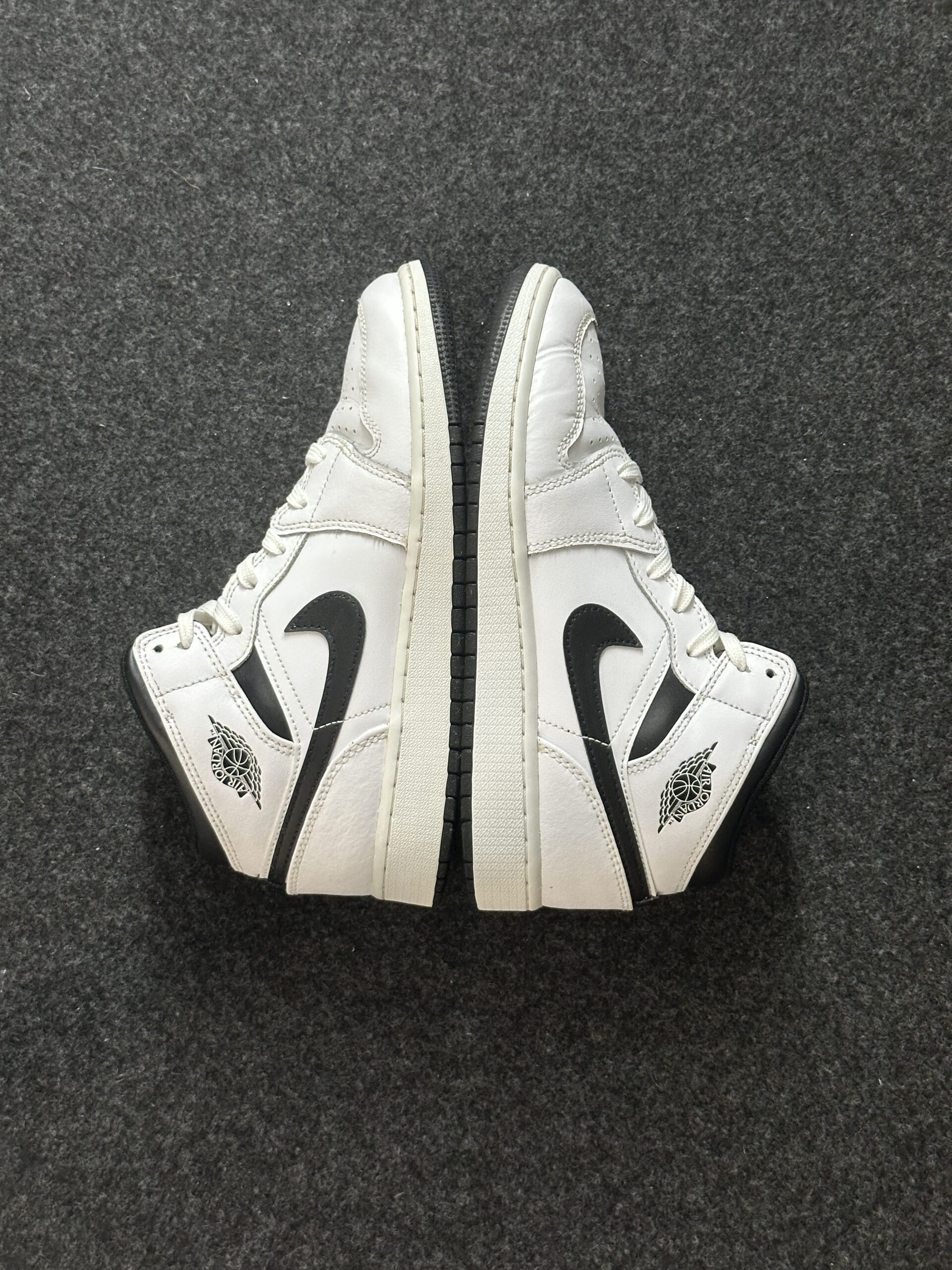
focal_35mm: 48
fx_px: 1760
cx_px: 476
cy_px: 635
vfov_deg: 39.7
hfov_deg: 30.3
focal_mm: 6.86
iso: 200
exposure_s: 1/36
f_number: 1.78
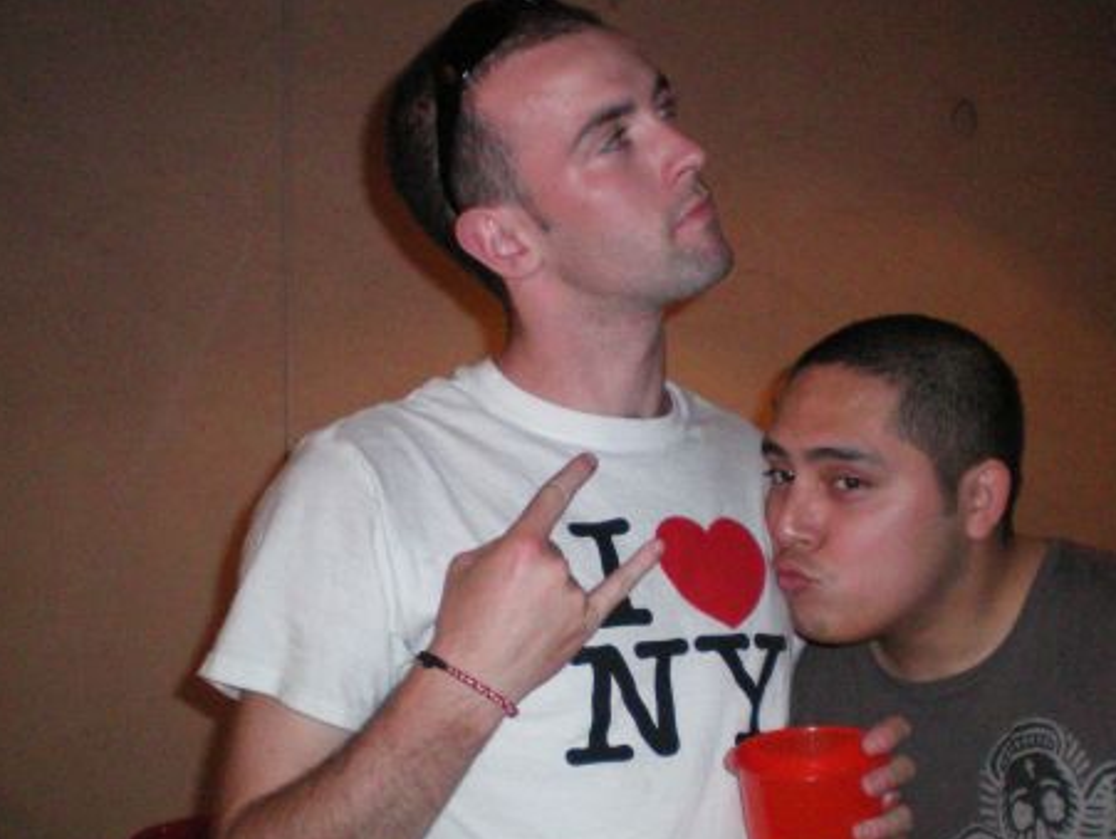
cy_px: 522
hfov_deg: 34.7
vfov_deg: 26.5
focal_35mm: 55
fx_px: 1775
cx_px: 716
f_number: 3.1
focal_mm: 6.3
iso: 400
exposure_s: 1/60
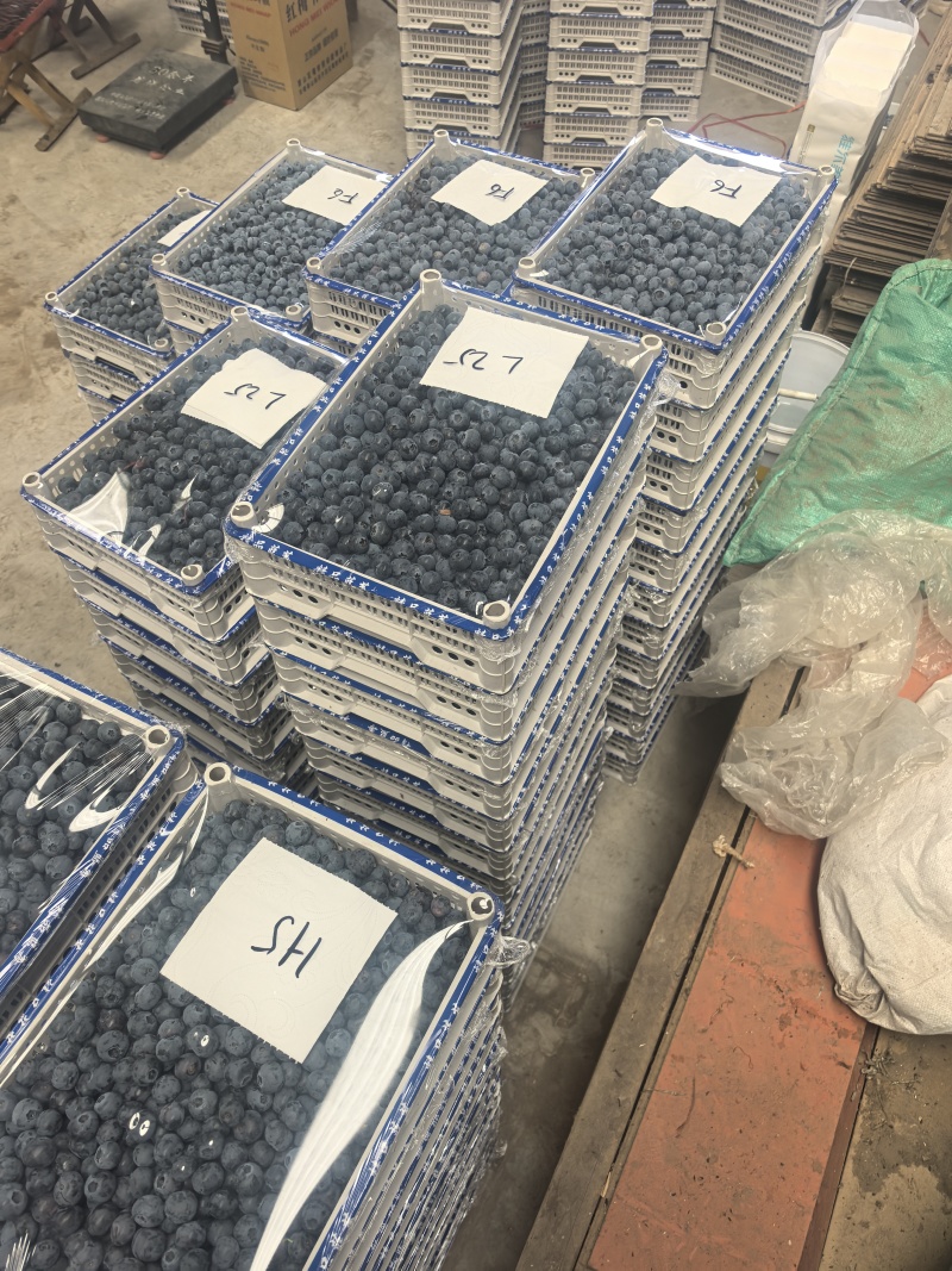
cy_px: 636
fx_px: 990
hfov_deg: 51.3
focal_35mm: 27
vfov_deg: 65.3
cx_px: 476
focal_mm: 6.98
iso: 800
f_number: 2
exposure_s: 1/1168
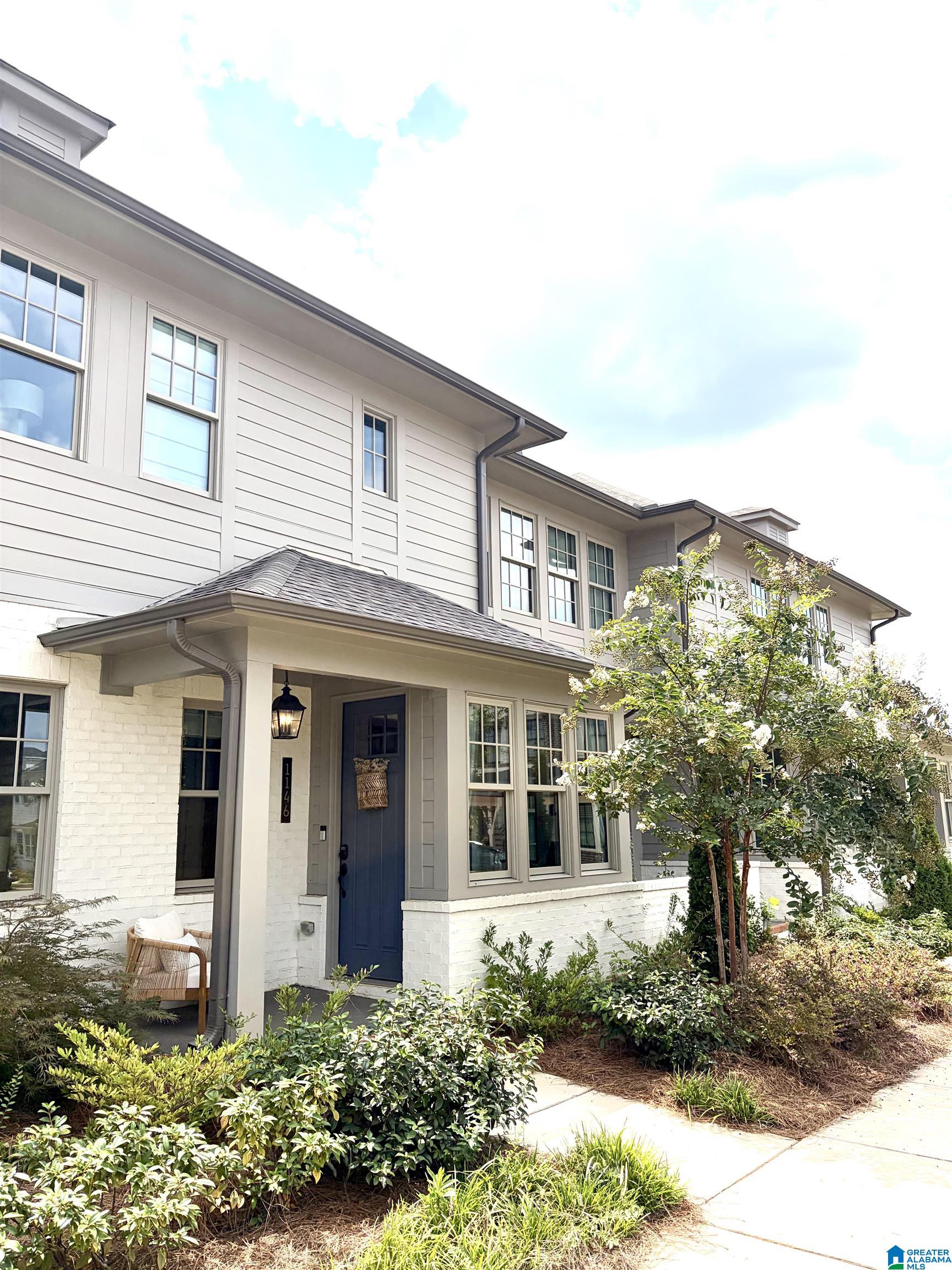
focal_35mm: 26
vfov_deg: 67.3
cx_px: 476
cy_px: 635
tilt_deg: +11.5
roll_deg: +1.1
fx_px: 953
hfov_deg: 53.1
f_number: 1.6
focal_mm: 5.96
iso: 64
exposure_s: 1/6993
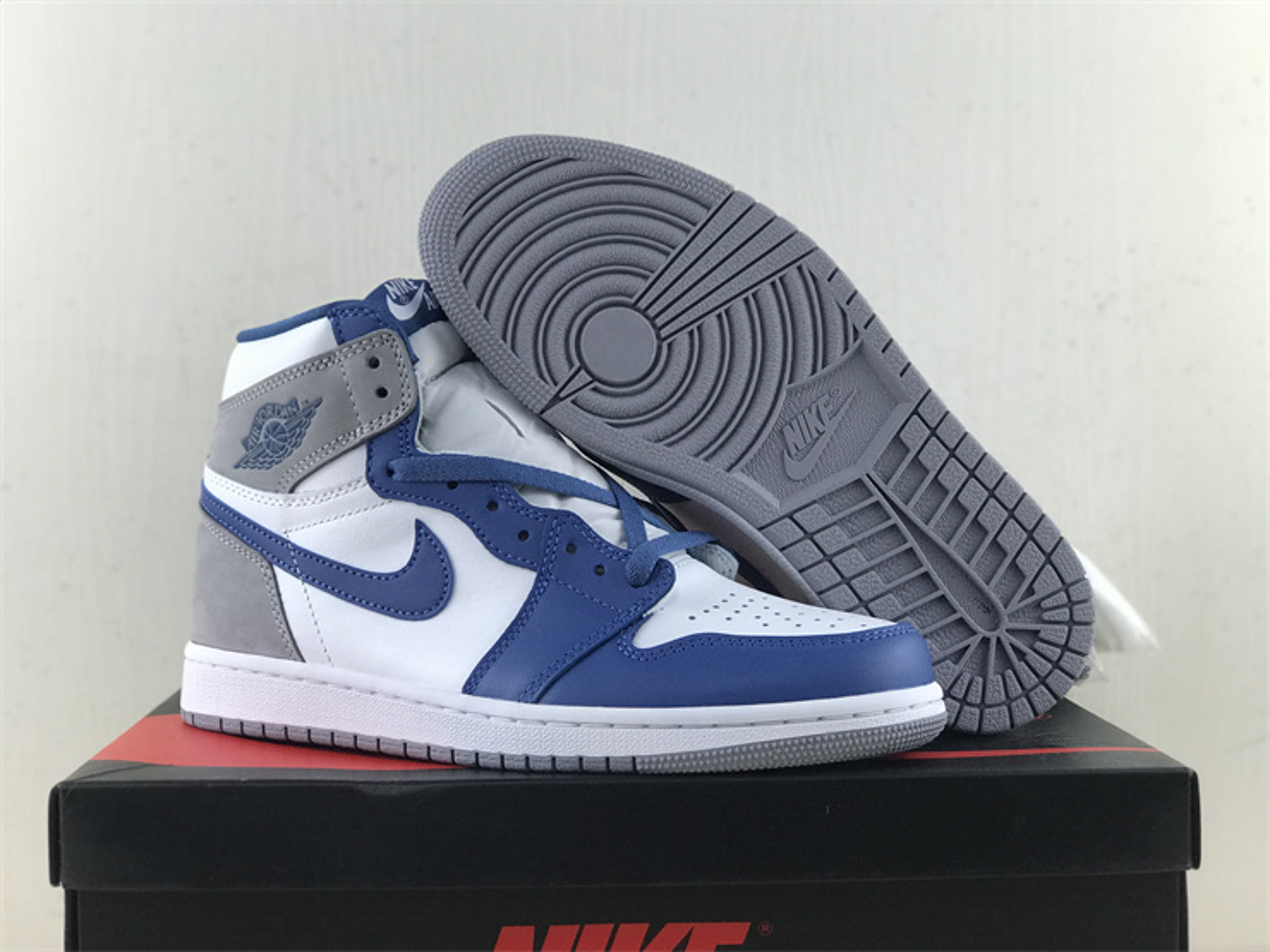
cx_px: 635
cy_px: 476
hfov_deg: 33.8
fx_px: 2091
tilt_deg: -2.8
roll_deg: -0.4
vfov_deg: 25.7
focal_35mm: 57
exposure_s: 1/50
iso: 50
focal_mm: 6.6
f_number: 2.8
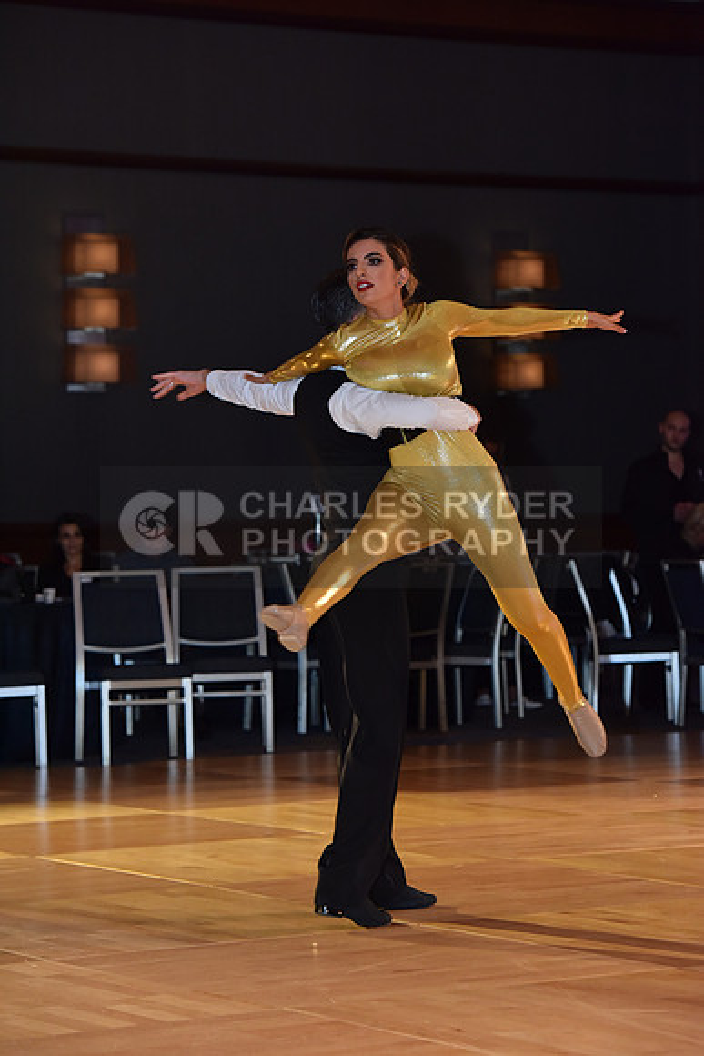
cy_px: 528
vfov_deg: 17.1
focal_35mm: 120
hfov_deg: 11.4
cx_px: 352
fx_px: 3518
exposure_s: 1/250
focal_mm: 120
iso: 2000
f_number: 5
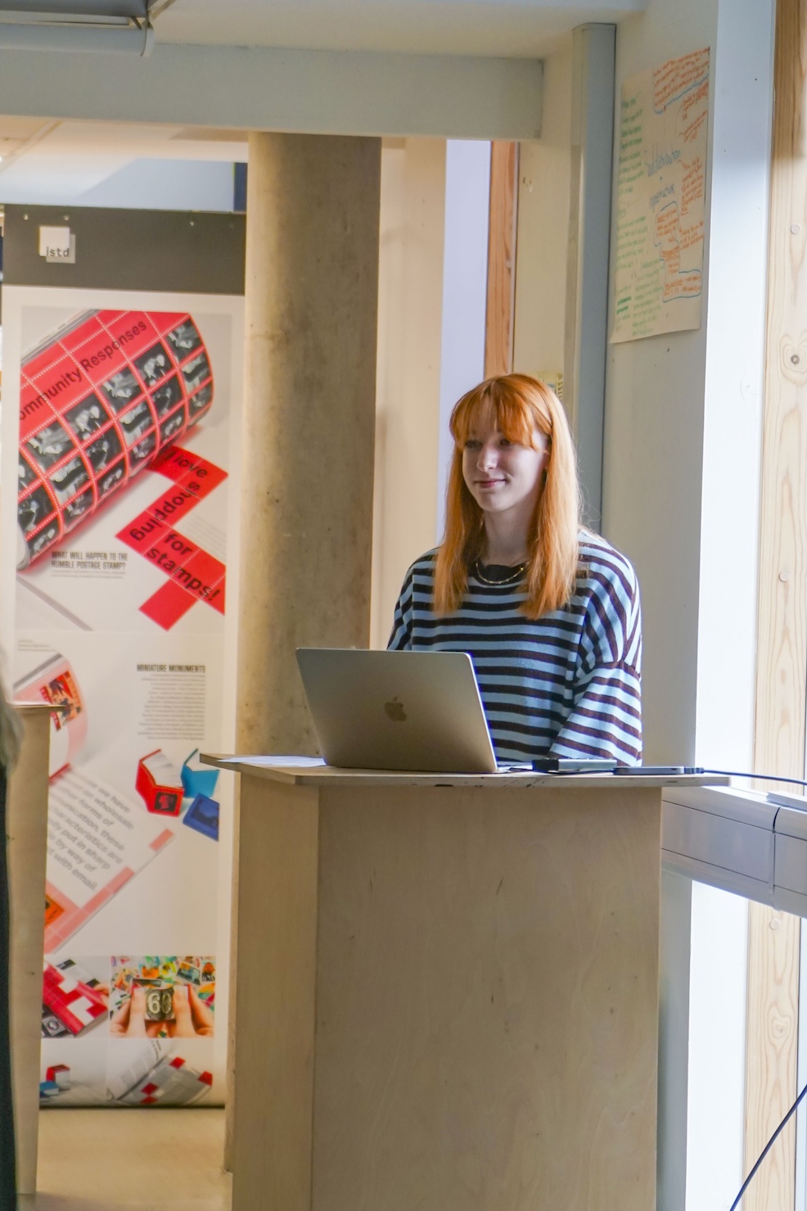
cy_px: 610
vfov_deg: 14.4
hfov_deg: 9.7
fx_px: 4774
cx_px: 496
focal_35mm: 142
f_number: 4
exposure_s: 1/160
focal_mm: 70
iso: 800
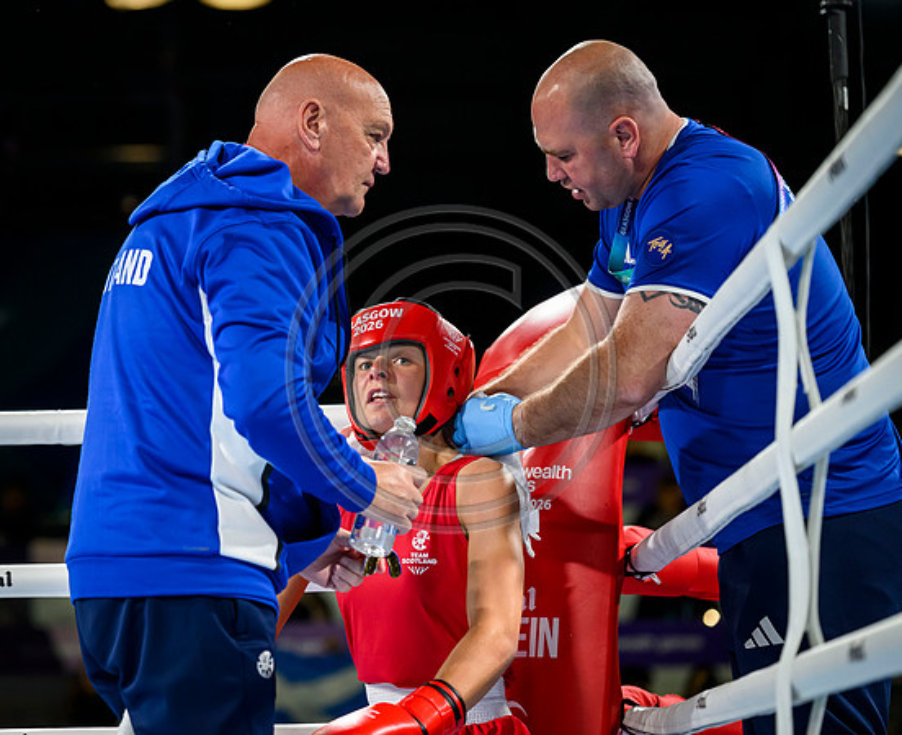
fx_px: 3648
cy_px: 371
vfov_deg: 11.5
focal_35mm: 136
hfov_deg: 14.1
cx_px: 347
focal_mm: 115
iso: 2500
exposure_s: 1/2500
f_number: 3.2
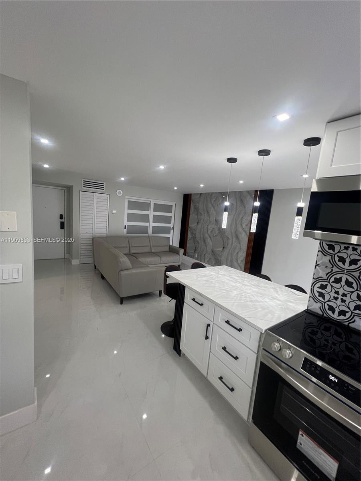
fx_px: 181
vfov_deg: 106.2
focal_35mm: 13
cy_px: 240
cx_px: 180
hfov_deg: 89.9
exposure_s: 1/120
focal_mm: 1.57
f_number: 1.8
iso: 160
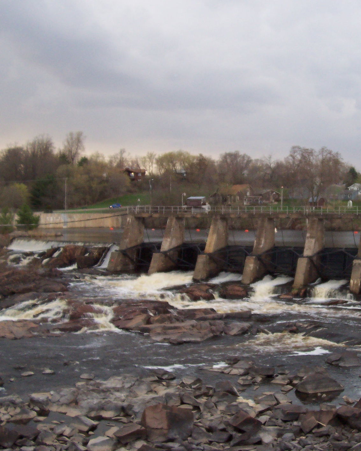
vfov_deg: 38.0
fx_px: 654
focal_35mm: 49
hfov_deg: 30.3
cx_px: 275
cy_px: 223
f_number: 2.8
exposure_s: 1/60
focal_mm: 5.6
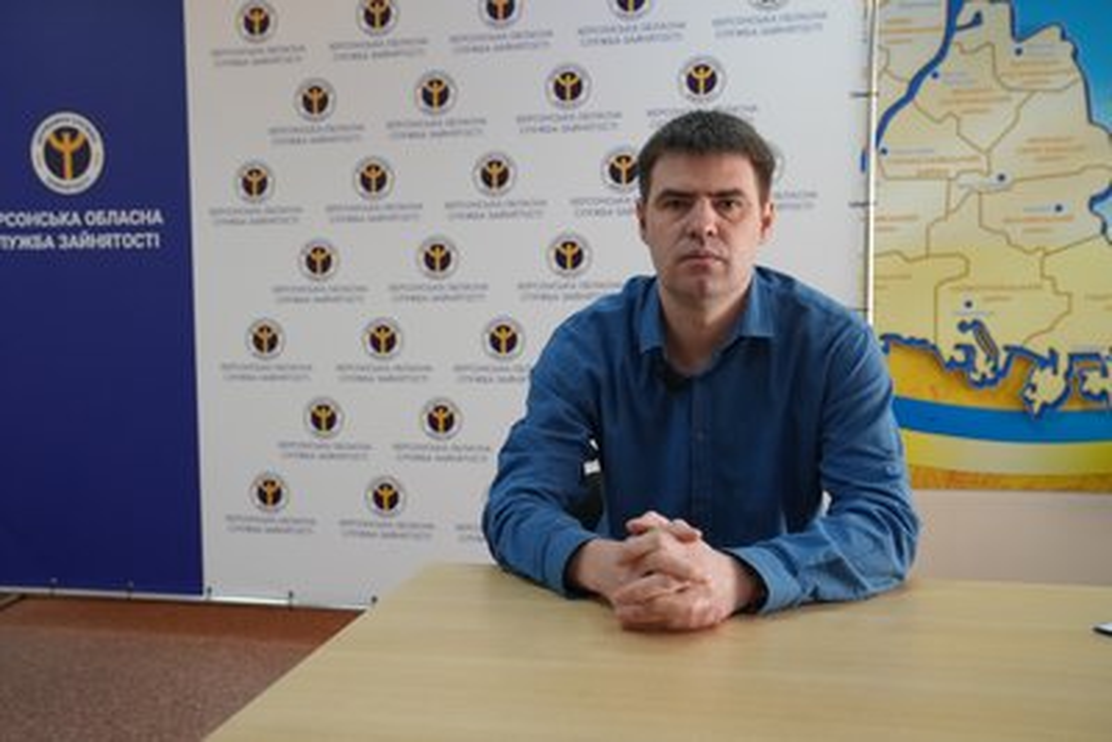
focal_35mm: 34
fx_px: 1051
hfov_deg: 55.8
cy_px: 371
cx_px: 556
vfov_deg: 38.9
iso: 2500
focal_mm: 34
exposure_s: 1/160
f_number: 4
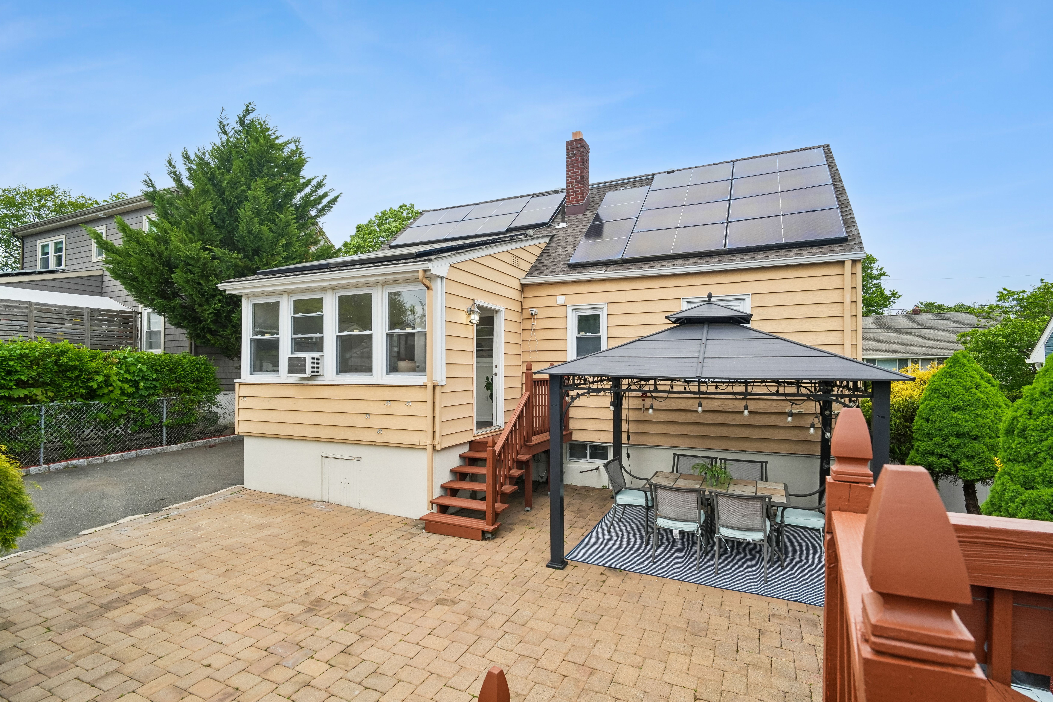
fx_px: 468
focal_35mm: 16
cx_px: 526
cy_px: 351
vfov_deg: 73.7
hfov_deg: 96.7
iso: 400
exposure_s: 1/200
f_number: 8
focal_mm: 16
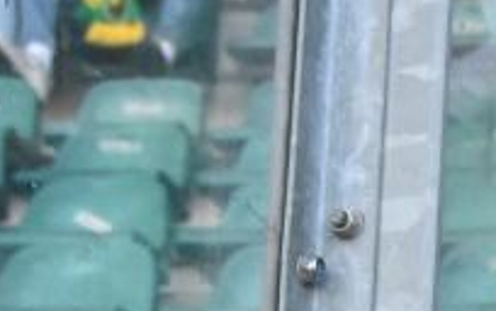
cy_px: 667
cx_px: 832
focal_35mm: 184
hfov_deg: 10.8
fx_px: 2490
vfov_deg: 6.9
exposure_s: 1/800
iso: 1100
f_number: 4
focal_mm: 24
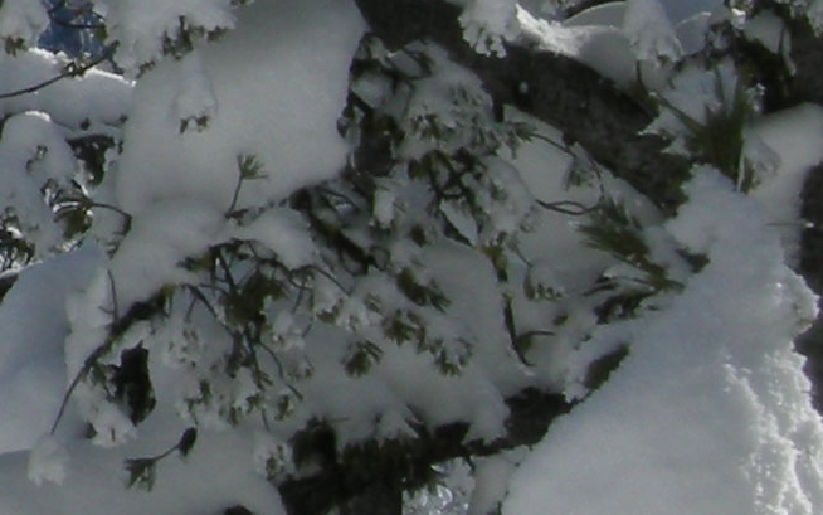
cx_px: -1255
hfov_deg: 3.0
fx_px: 15524
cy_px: -475
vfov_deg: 1.9
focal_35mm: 692
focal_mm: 24.5
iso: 64
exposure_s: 1/366
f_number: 7.1
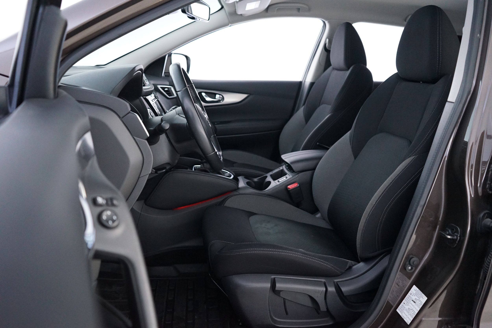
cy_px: 164
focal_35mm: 28
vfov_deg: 46.4
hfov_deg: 65.5
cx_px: 246
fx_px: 383
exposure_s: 1/10
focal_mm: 28
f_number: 3.5
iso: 4000
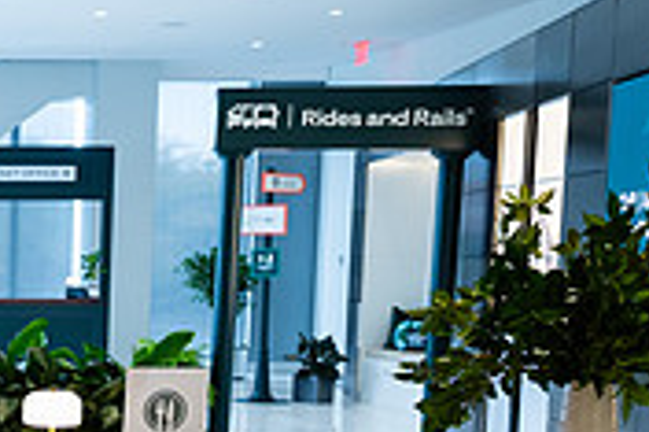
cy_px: 425
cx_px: -296
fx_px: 1495
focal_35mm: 83
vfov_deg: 16.1
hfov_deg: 21.1
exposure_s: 1/160
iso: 1000
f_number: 3.2
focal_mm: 24
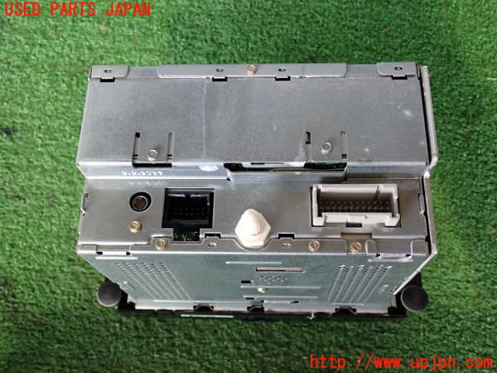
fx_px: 546
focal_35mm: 38
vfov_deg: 37.7
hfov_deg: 49.0
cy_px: 186
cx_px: 248
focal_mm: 6.83
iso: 500
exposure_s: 1/40
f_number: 2.7
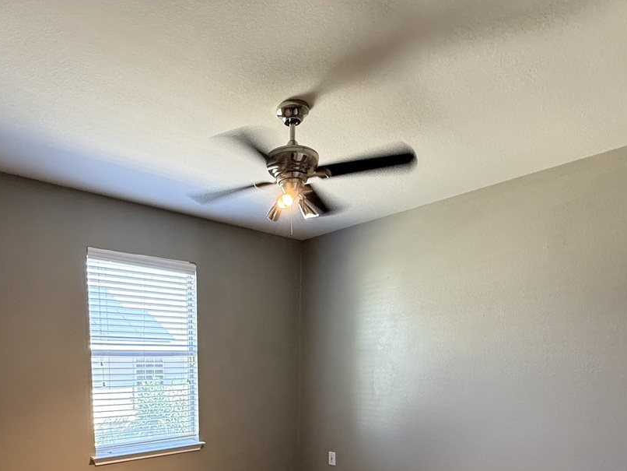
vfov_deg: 49.6
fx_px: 453
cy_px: 413
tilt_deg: -5.4
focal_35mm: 25
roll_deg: -0.1
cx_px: 257
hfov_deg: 68.8
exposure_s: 1/60
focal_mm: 2.22
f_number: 2.2
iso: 200
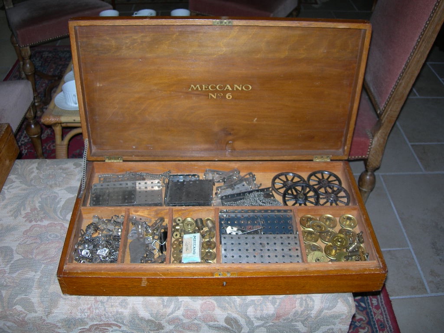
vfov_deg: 37.7
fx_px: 487
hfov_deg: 49.0
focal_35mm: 38
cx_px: 222
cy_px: 166
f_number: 2.8
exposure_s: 1/60.1
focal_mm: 7.8
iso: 50
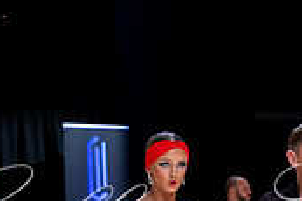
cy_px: 291
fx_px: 1944
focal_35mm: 232
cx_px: 174
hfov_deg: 8.9
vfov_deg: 5.9
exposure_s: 1/400
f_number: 3.2
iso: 3200
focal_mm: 60
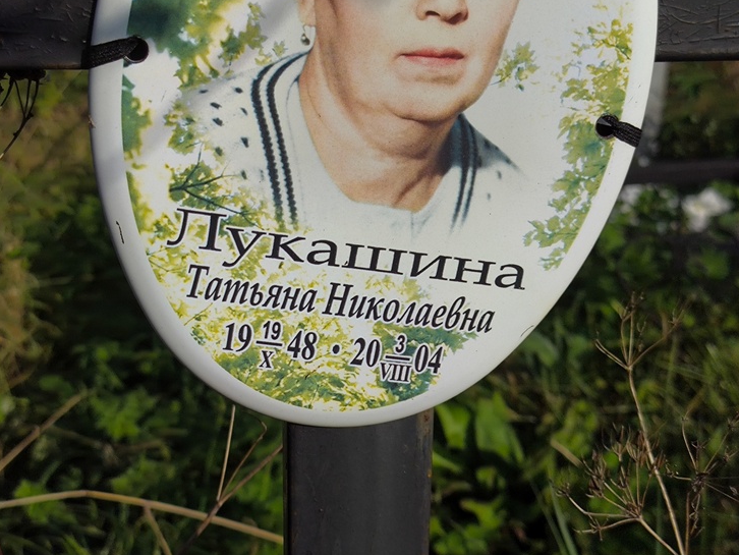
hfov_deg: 34.9
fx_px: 1175
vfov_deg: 26.6
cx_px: 339
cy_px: 294
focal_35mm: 55
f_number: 1.7
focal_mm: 4.71
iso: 50
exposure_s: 1/4054
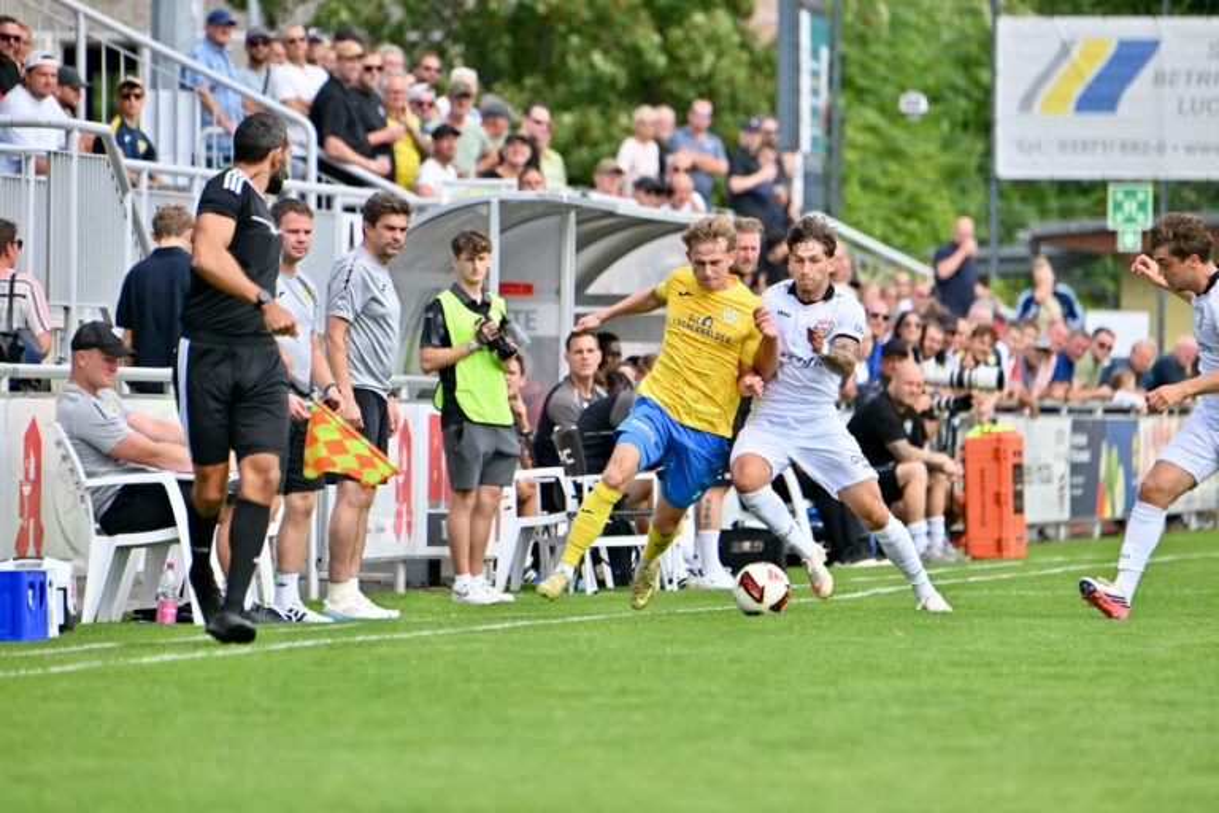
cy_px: 406
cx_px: 610
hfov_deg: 5.9
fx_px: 11850
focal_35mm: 350
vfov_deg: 3.9
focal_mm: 350
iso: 450
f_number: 5.6
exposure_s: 1/1600
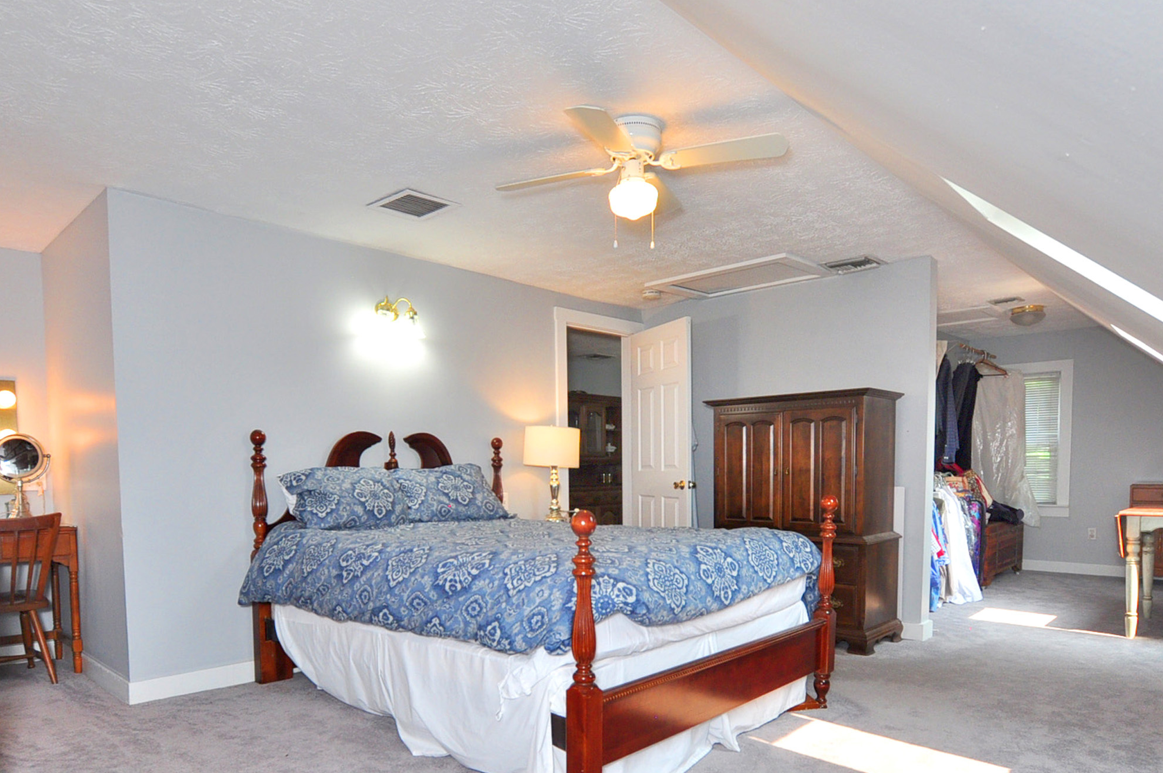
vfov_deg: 55.9
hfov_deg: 78.5
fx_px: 710
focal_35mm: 22
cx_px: 542
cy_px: 513
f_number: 5
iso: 400
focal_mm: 10
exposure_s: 1/100
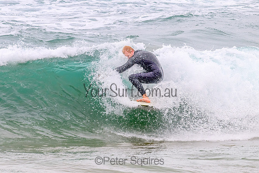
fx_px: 5293
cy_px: 83
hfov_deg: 2.8
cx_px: 120
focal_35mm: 736
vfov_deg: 1.9
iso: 1000
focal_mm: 550
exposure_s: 1/2000
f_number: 11
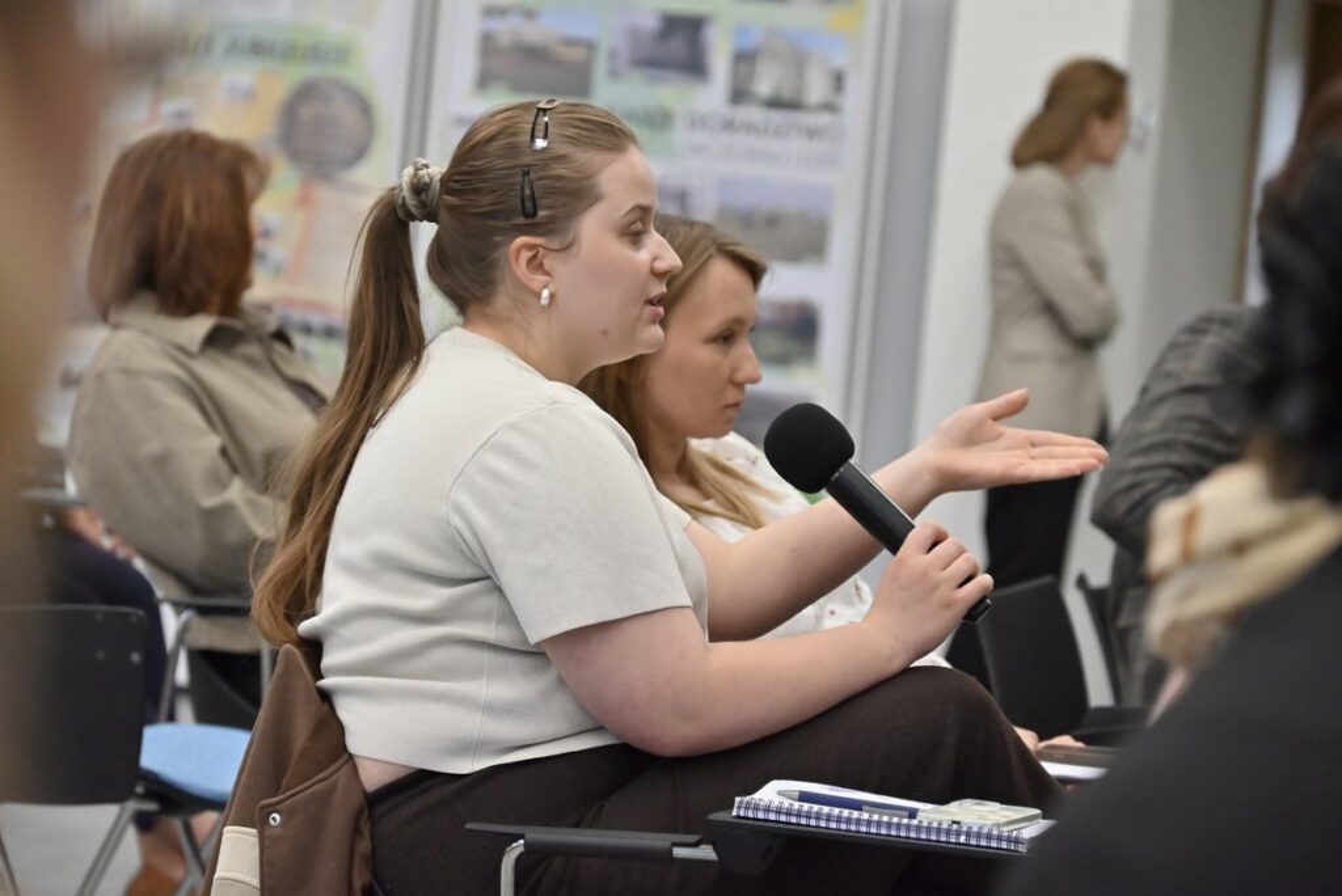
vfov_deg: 9.2
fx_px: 5595
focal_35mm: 150
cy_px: 448
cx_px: 671
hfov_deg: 13.7
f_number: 6.3
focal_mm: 150
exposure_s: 1/160
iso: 3600
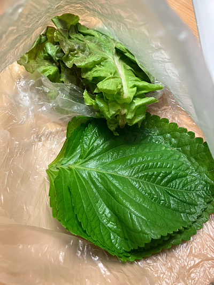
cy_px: 142
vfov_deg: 63.4
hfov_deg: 49.8
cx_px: 107
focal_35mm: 28
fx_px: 231
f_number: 1.8
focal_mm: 3.99
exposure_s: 1/60
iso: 200
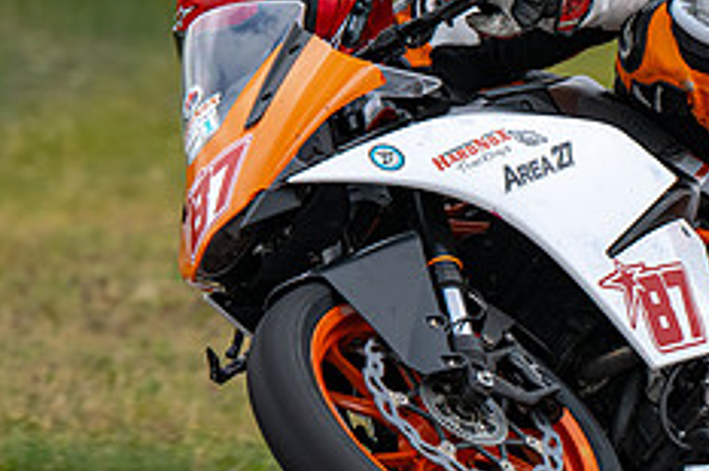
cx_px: 385
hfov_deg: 2.2
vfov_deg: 1.5
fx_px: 18204
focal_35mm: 925
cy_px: 214
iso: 500
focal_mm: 310
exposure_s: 1/1250
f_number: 6.3
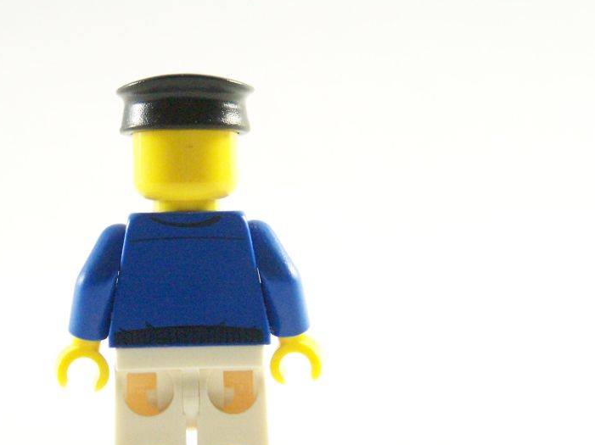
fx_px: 2938
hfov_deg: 11.6
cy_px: 277
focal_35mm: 171
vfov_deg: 8.7
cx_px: 193
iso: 400
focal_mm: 19.4
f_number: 3.2
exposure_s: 1/60
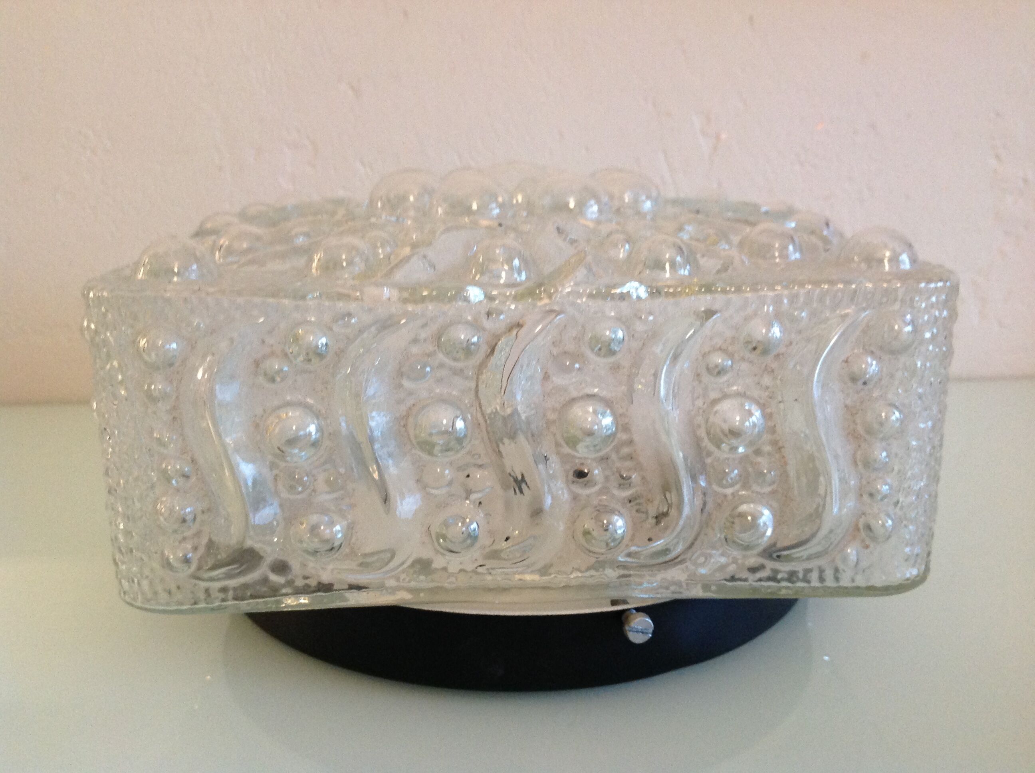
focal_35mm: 35
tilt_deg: -14.0
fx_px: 1045
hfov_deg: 52.7
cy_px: 386
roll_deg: +0.4
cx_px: 518
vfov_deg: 40.6
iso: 250
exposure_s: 1/17
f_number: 2.4
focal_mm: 4.28
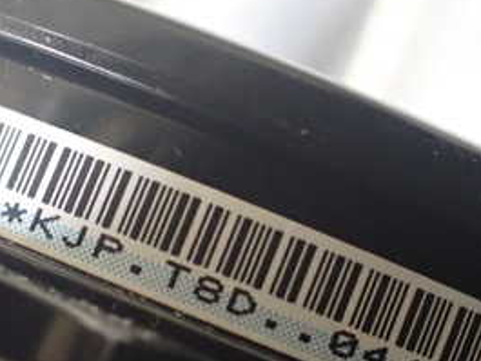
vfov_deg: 21.6
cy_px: 236
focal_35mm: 68
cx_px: 250
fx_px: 945
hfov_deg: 28.5
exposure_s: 1/125
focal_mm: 5.4
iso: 800
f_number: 2.3
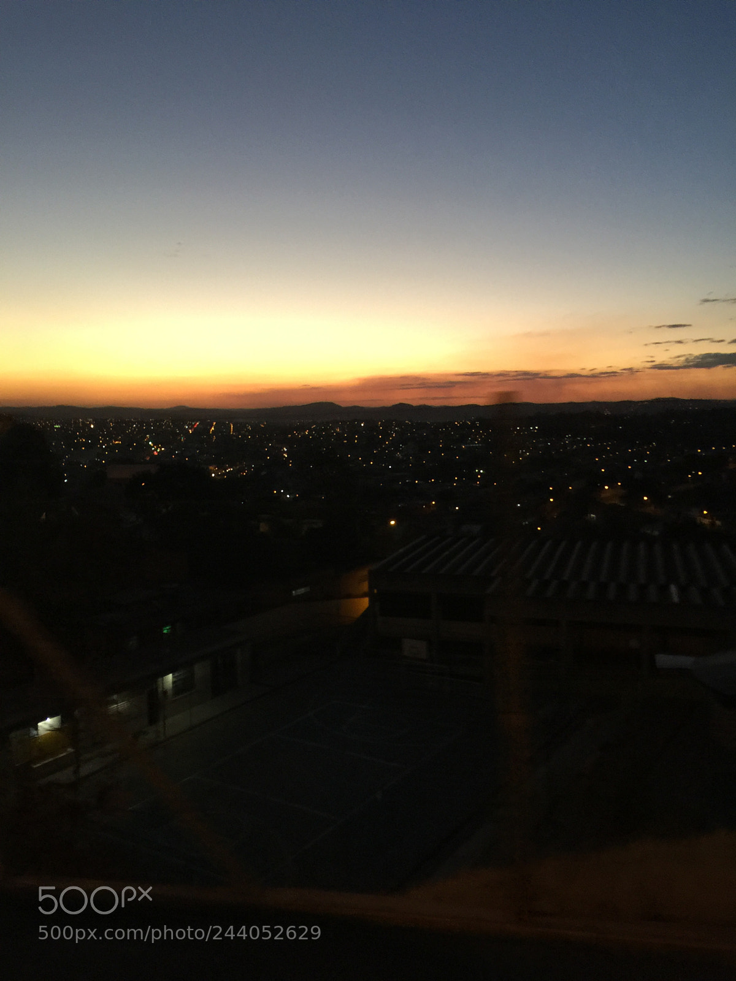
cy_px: 490
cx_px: 368
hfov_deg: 48.2
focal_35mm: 29
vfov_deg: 61.7
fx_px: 822
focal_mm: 4.15
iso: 80
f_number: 2.2
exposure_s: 1/15
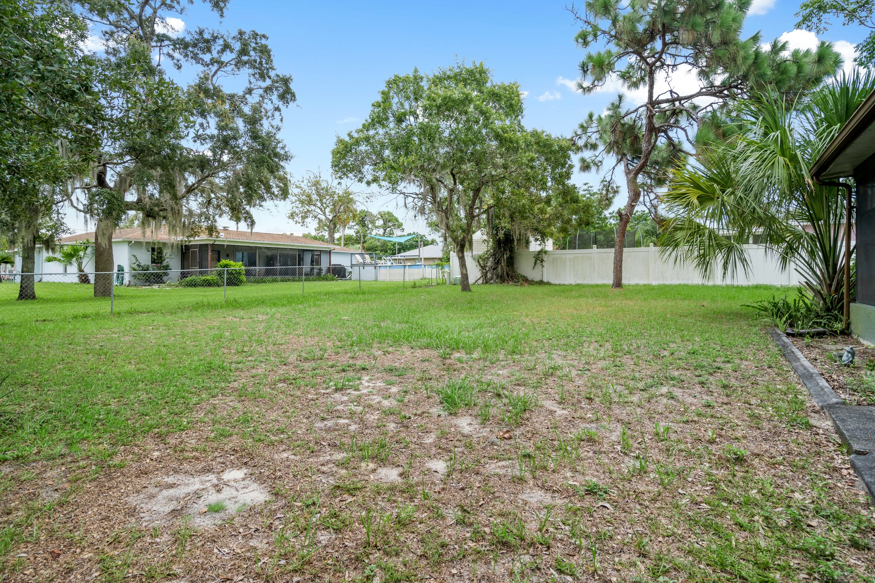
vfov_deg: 67.4
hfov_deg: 90.0
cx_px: 438
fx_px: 437
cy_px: 292
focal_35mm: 18
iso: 320
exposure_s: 1/40
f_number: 8
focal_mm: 18
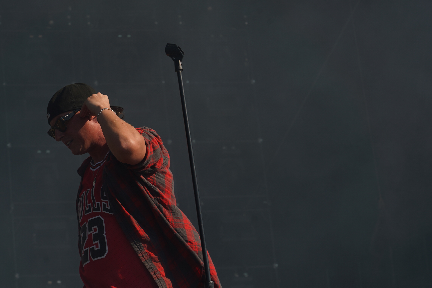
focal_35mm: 136
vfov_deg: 10.1
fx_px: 1632
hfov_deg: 15.1
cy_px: 184
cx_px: 170
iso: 100
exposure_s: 1/500
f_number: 8
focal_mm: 105
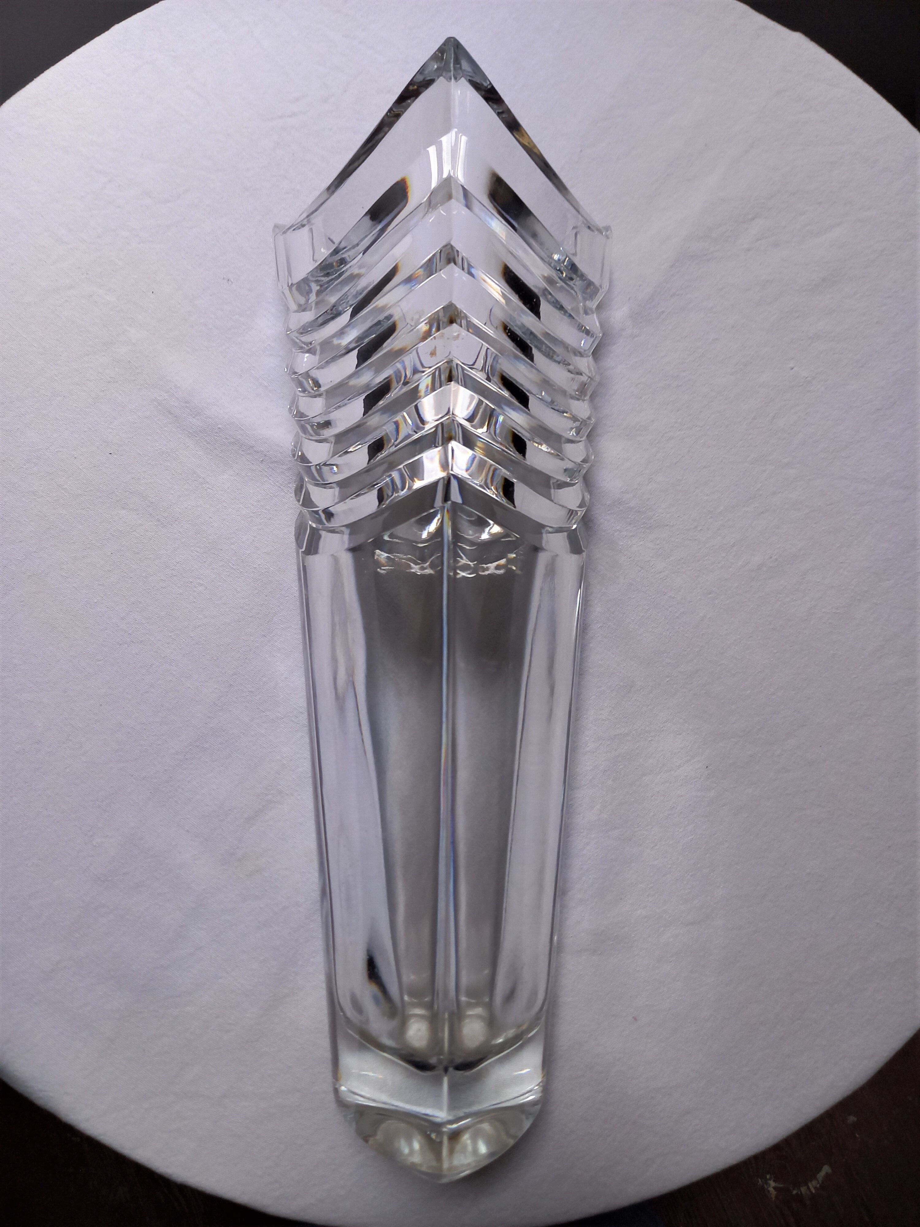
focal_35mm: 25
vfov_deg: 69.4
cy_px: 614
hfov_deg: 54.9
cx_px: 460
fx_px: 886
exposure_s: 1/50
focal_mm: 4.65
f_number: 1.8
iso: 125
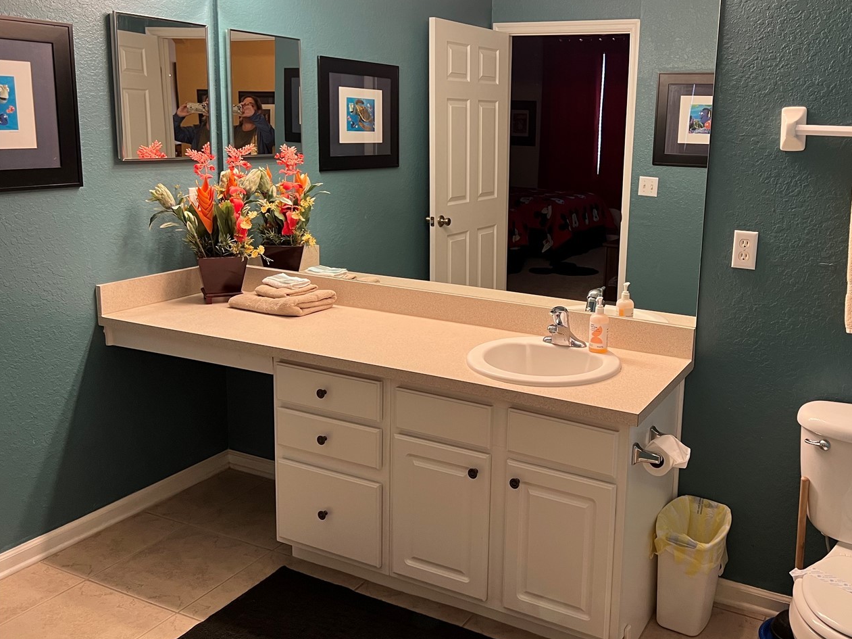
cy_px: 260
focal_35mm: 33
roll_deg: -1.8
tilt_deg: -10.9
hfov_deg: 54.7
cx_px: 538
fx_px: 812
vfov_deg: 42.7
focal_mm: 5.7
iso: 125
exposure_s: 1/60
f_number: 1.5
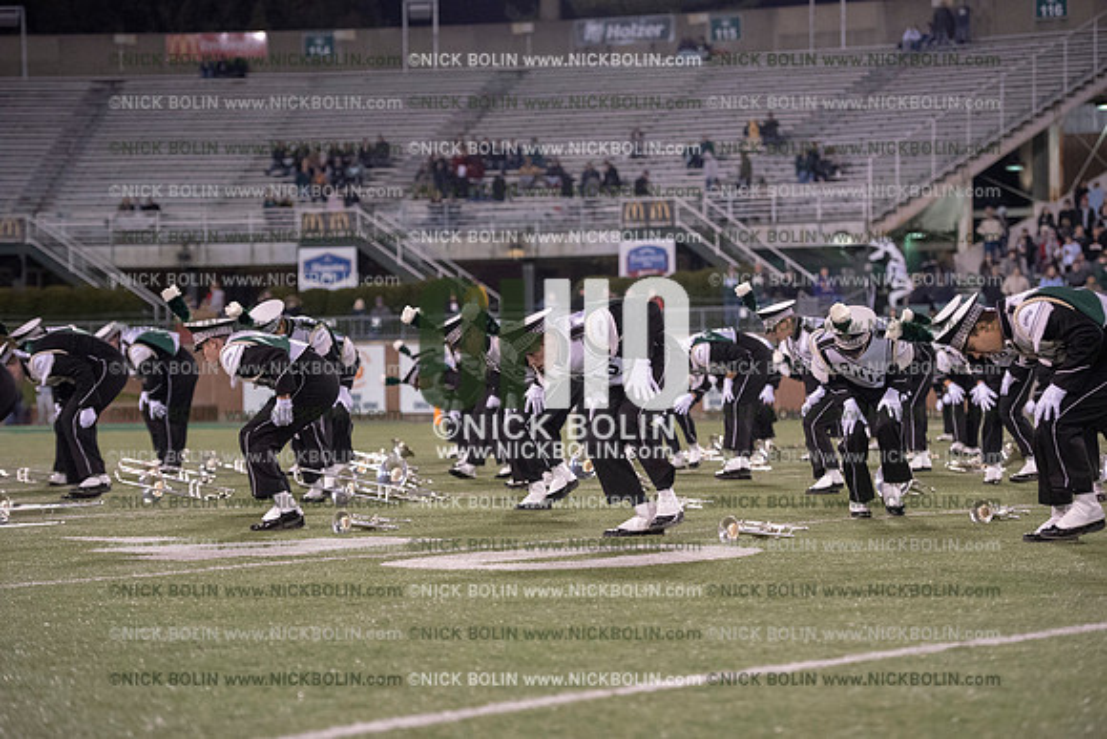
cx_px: 554
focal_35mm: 90
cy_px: 370
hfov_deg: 22.6
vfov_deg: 15.2
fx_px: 2768
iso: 5000
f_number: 3.2
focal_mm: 90
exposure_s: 1/1250
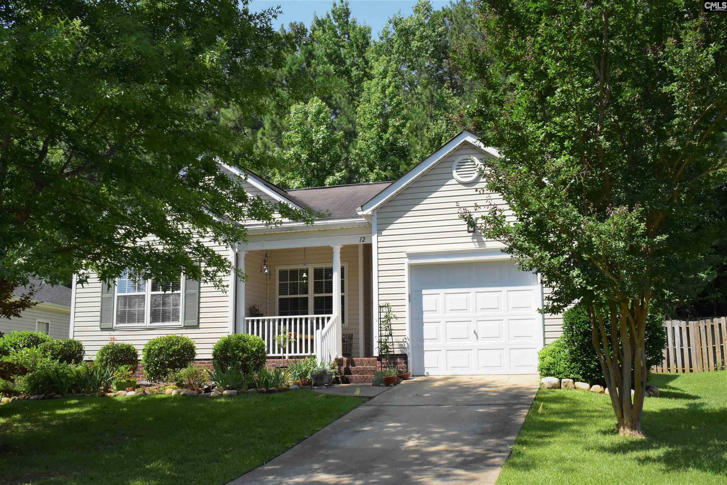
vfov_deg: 36.9
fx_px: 727
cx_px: 364
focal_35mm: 36
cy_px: 242
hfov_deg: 53.1
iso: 3200
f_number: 9
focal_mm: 24
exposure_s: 1/4000
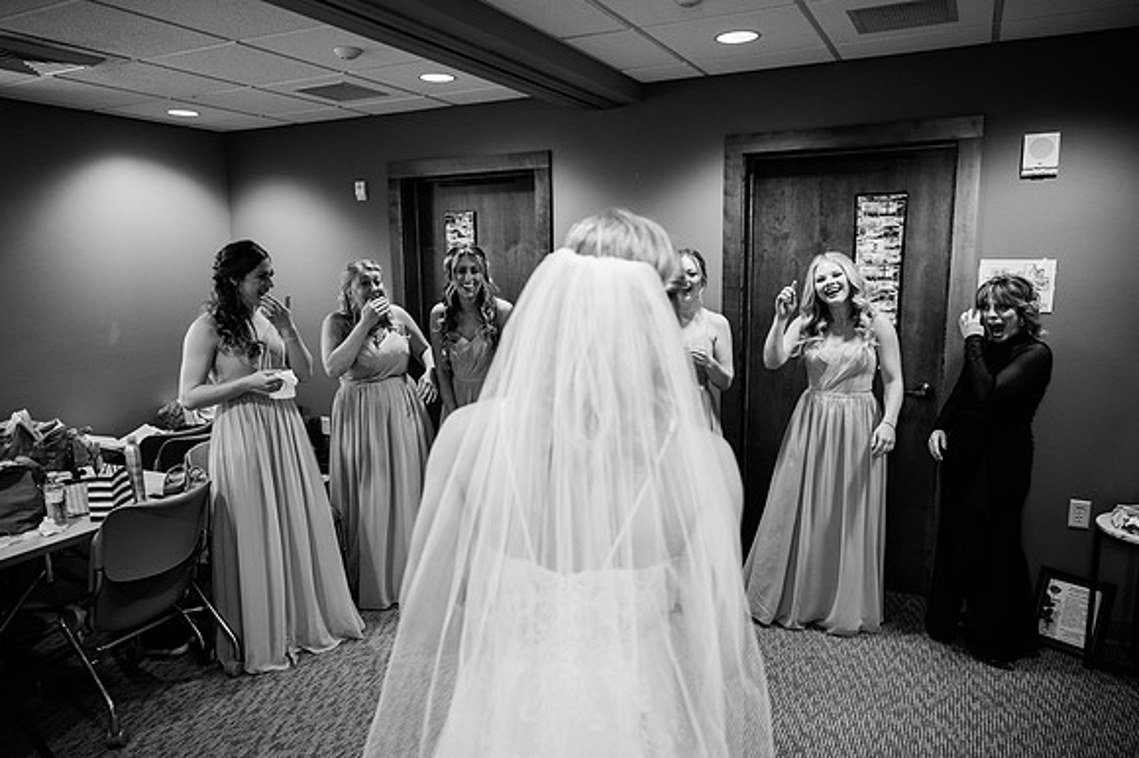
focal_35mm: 25
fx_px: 777
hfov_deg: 72.5
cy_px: 379
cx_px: 570
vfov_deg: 52.0
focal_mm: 24
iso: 1000
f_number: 2.8
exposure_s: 1/200
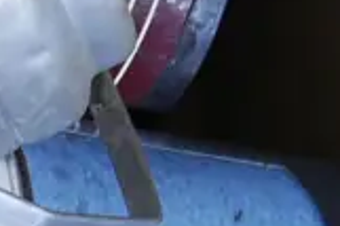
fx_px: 1878
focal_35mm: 199
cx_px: -272
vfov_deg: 6.9
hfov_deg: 9.8
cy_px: 171
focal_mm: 15
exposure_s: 1/125
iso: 1000
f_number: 3.6
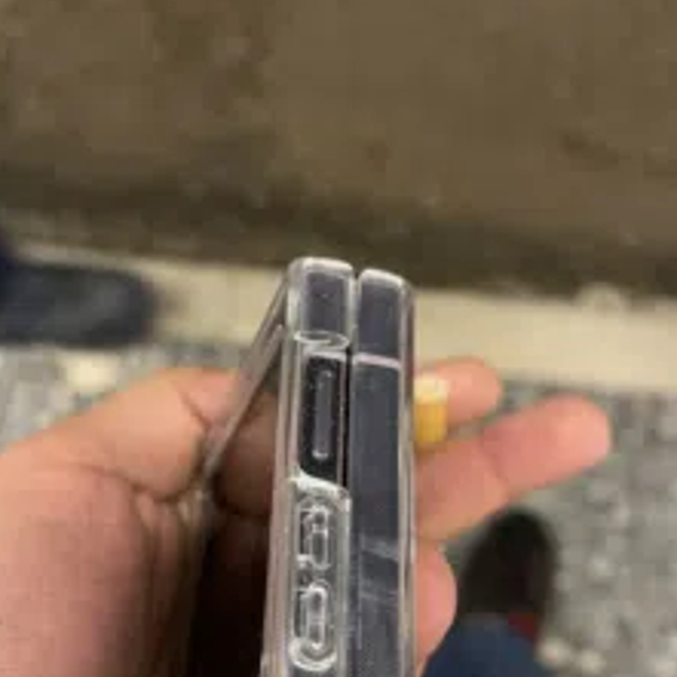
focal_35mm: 40
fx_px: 885
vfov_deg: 41.2
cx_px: 331
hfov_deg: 41.9
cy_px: 466
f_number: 1.6
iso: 640
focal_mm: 5.1
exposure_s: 1/35
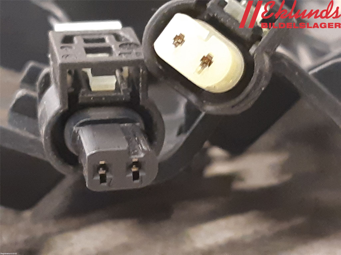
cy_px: 128
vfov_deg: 53.1
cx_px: 170
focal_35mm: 26
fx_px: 256
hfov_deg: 67.3
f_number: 1.7
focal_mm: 3.93
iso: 250
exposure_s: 1/25
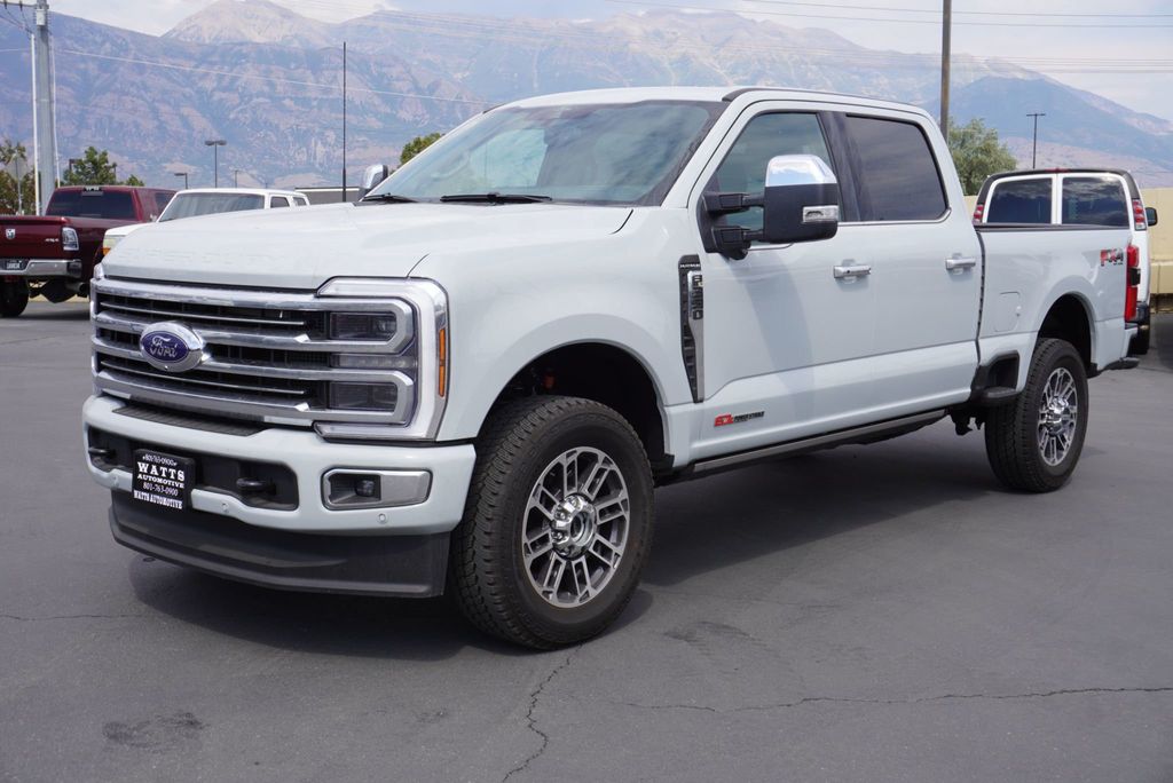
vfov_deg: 31.9
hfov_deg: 46.4
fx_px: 1369
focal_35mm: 42
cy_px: 392
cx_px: 586
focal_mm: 28
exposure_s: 1/125
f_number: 10
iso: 100
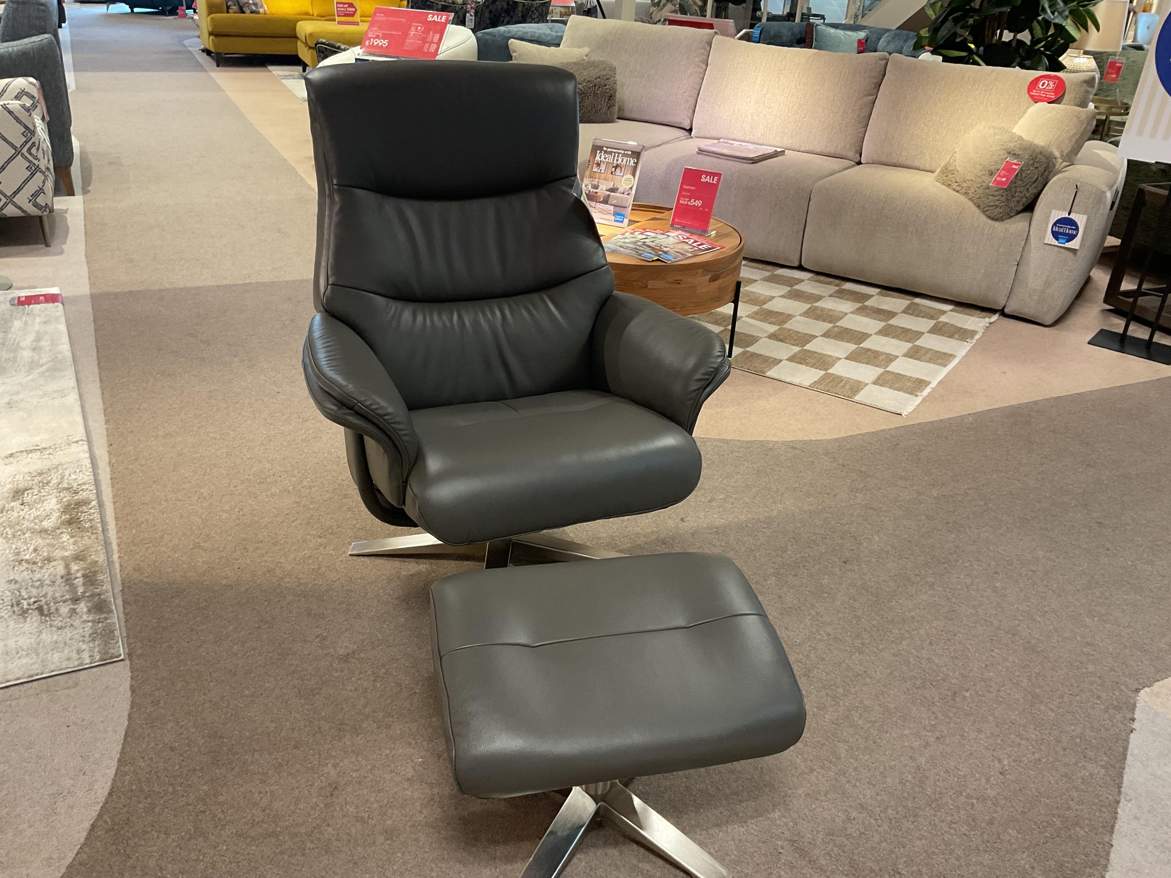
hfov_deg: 61.7
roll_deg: -3.9
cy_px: 439
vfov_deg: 48.2
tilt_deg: -27.6
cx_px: 586
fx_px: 981
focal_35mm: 29
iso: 100
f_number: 1.8
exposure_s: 1/60
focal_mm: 3
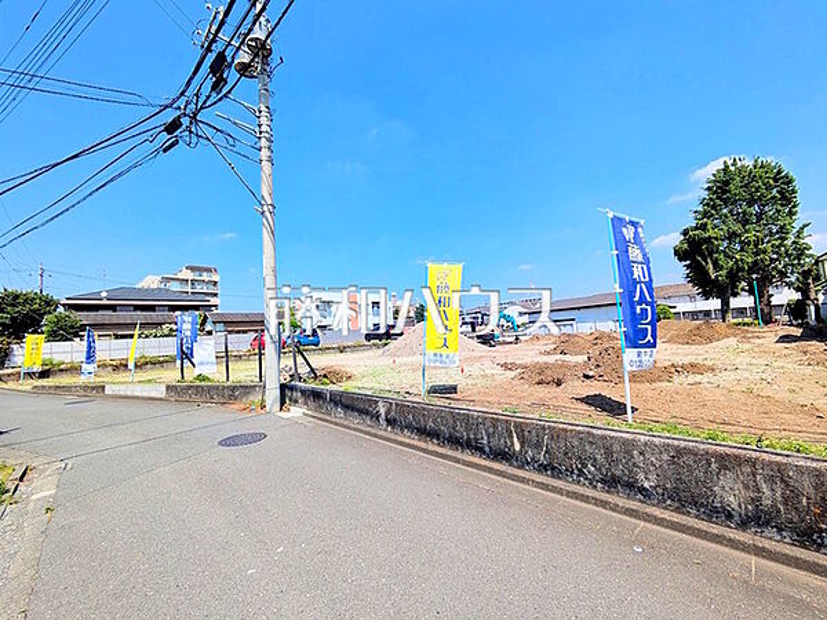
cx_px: 414
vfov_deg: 85.7
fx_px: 334
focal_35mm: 14
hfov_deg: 102.1
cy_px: 310
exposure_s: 1/1631
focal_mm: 1.83
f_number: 2.2
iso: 49
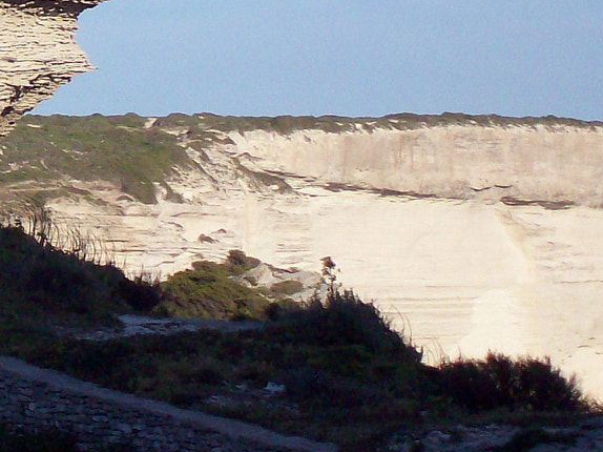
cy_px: -116
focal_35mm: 301
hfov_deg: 6.5
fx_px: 5241
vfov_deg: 4.9
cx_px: -118
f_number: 4.8
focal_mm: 18
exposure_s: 1/848
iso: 80
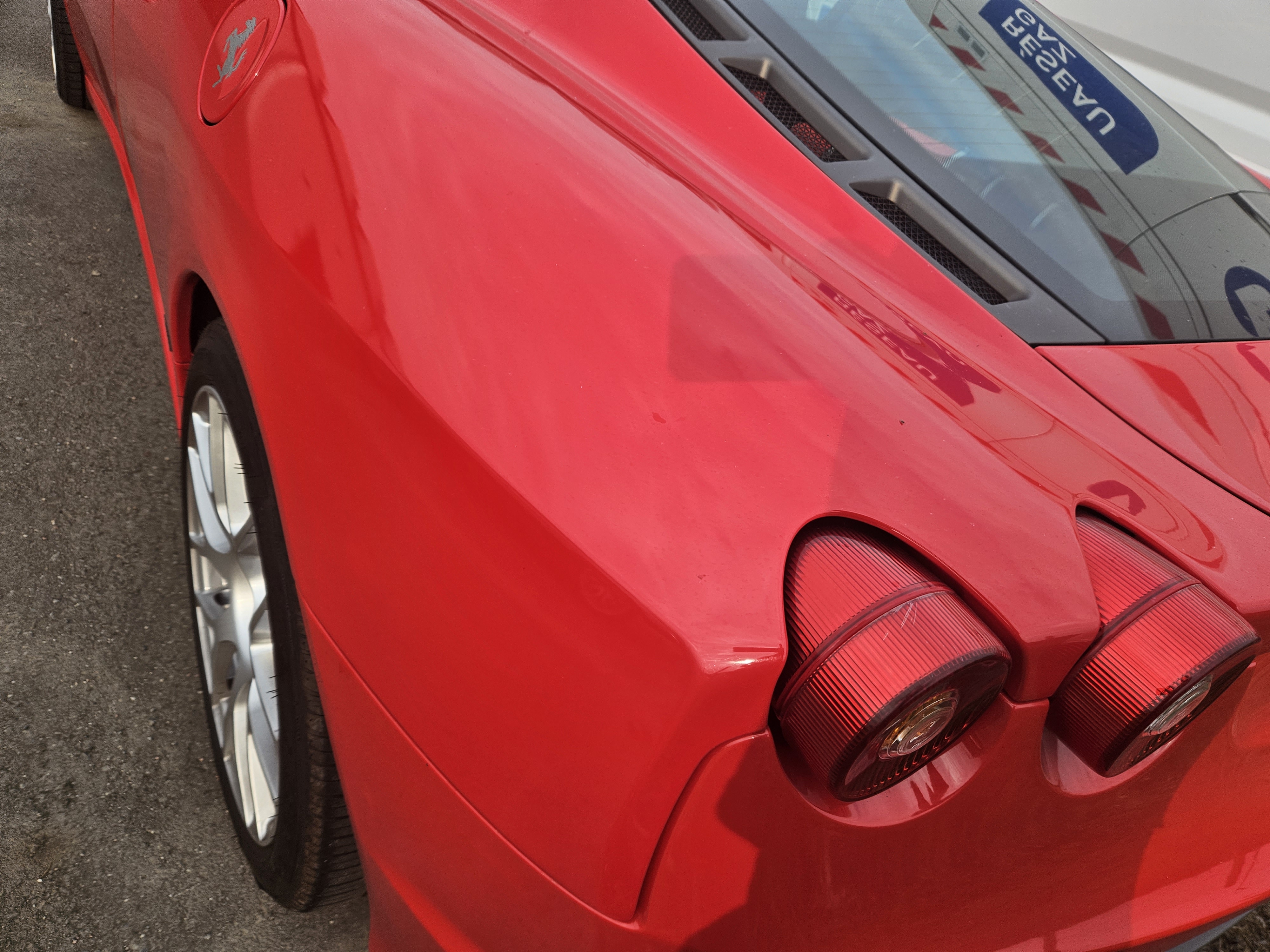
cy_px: 476
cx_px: 635
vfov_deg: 58.9
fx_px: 844
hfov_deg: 73.9
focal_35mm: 23
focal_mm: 5.4
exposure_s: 1/636
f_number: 1.8
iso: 25
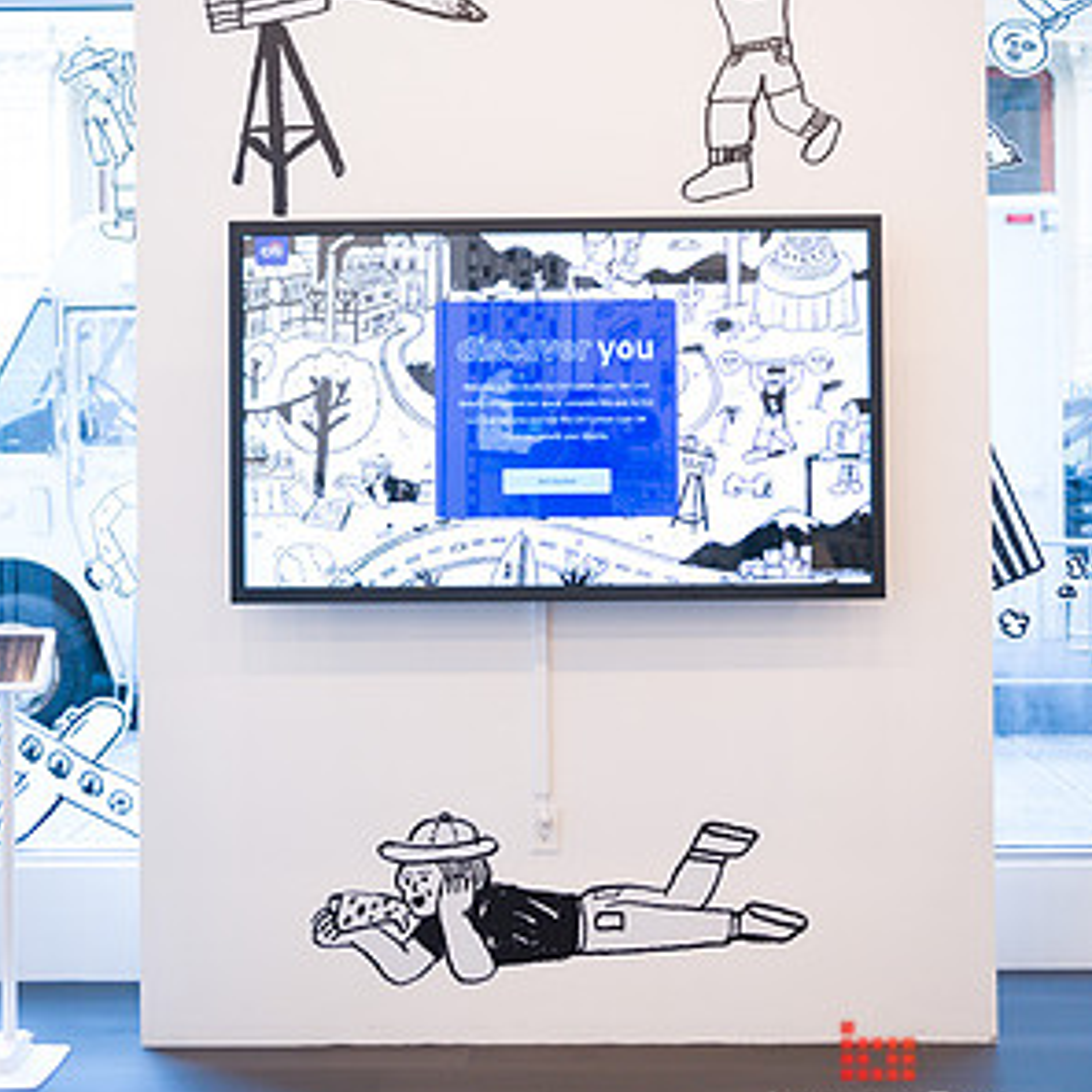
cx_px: 548
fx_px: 1749
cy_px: 380
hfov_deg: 34.7
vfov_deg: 34.4
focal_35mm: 49
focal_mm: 38
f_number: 3.5
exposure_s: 1/200
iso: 1600
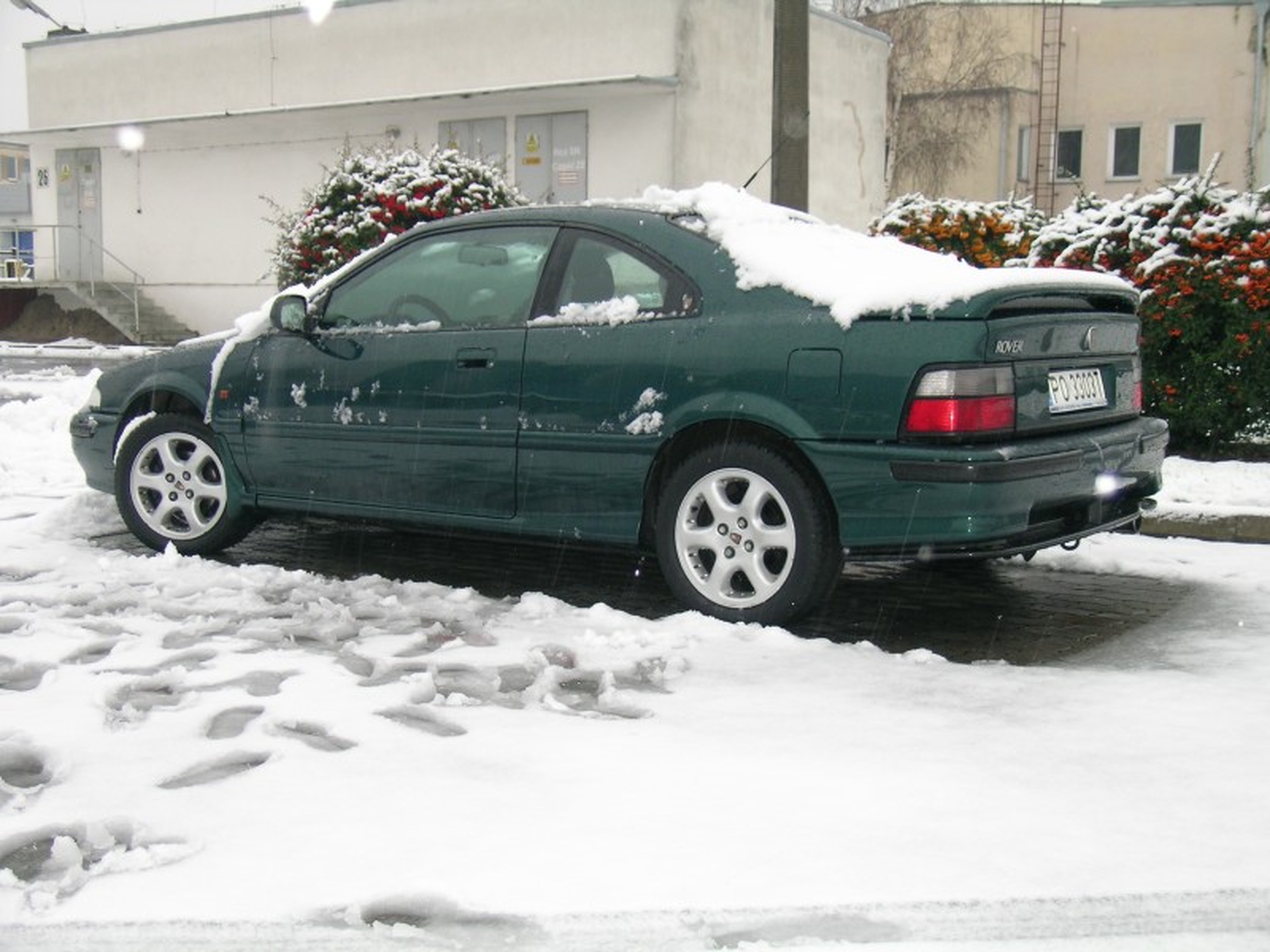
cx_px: 635
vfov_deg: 31.5
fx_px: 1688
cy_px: 476
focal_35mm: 46
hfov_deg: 41.2
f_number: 3.3
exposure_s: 1/34.2
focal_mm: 9.5
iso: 71
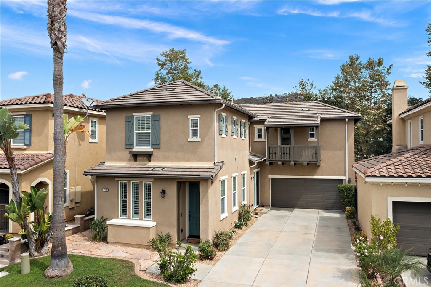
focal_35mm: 28
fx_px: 335
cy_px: 144
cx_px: 216
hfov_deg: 65.5
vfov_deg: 46.4
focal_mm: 10.26
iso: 100
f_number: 9
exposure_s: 1/160
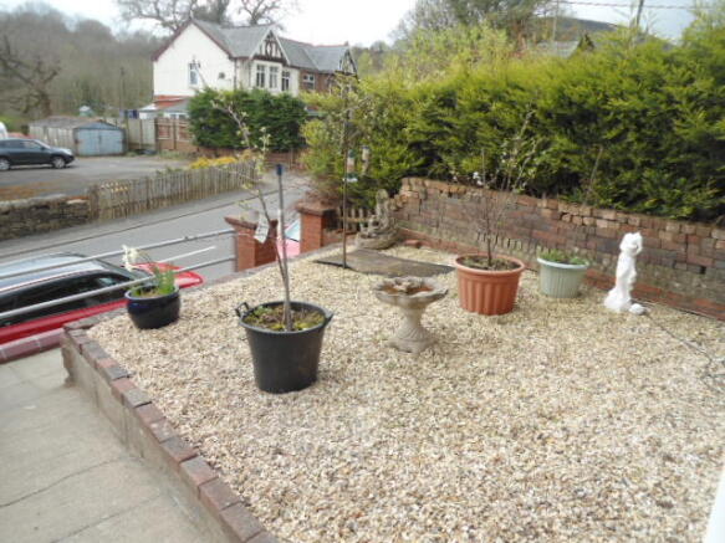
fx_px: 544
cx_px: 362
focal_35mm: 26
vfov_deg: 53.0
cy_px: 272
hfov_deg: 67.3
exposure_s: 1/400
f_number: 2.8
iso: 80
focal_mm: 4.7
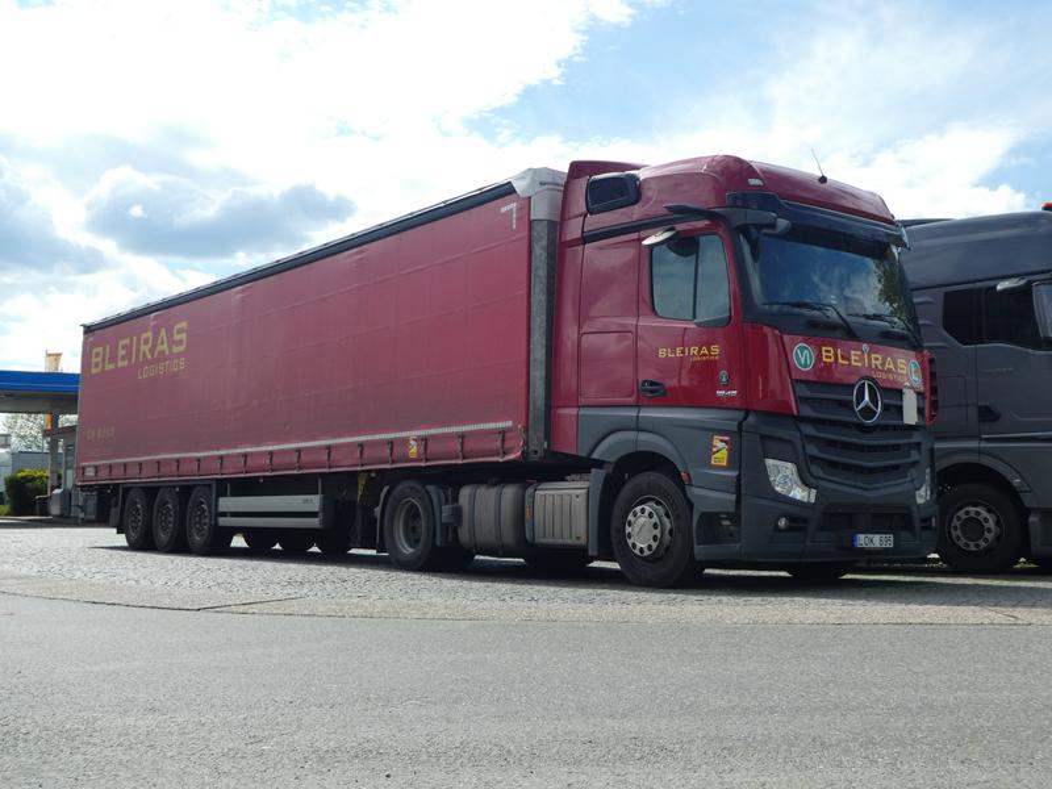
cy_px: 394
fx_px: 1124
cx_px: 526
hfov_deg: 50.1
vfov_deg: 38.7
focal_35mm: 37
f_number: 4.5
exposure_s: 1/500
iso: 80
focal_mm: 6.7
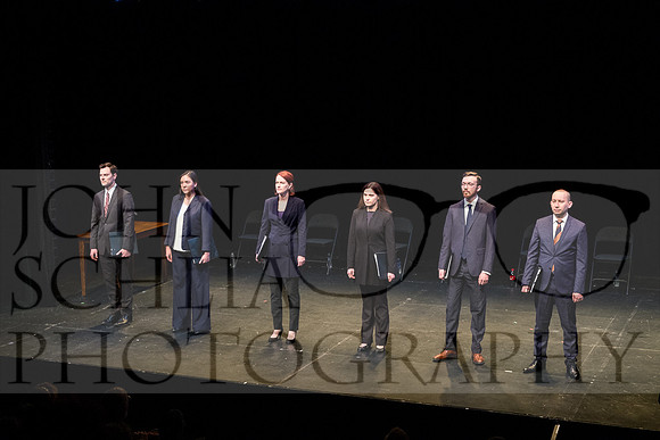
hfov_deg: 33.9
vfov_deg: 23.0
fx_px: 1082
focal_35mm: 59
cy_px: 220
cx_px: 330
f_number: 5
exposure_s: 1/200
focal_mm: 39
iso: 3200
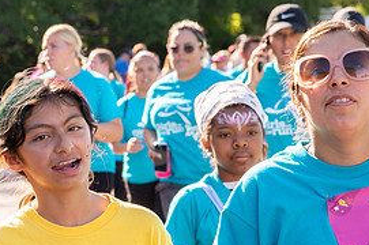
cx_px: -51
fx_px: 2027
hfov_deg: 10.3
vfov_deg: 6.9
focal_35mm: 198
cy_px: 187
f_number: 8
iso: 800
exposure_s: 1/500
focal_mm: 85
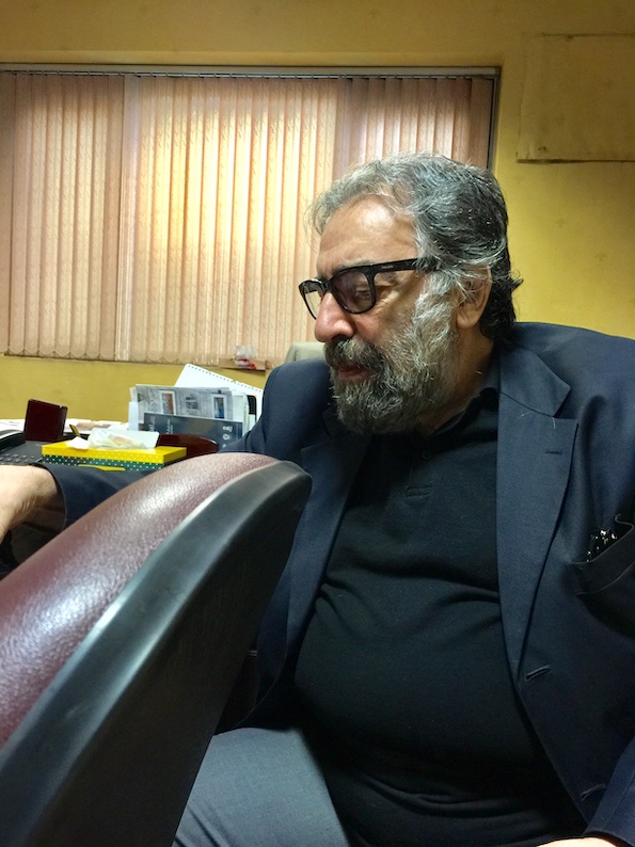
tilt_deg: -3.2
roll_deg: -2.1
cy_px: 424
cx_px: 318
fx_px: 710
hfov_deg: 48.2
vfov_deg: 61.7
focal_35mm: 29
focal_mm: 4.15
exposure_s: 1/15
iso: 64
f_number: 2.2
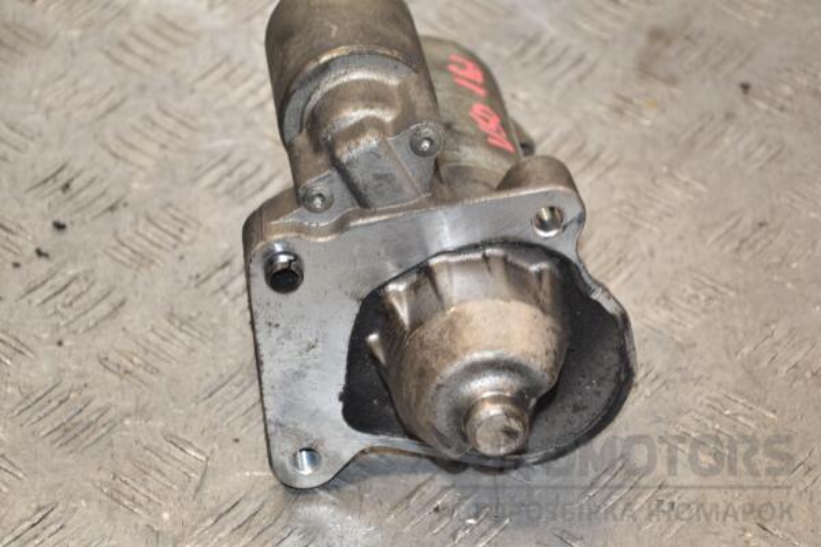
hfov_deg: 18.2
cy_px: 274
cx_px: 410
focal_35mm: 112
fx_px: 2565
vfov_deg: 12.2
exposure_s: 1/125
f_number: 5.3
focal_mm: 75
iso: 800
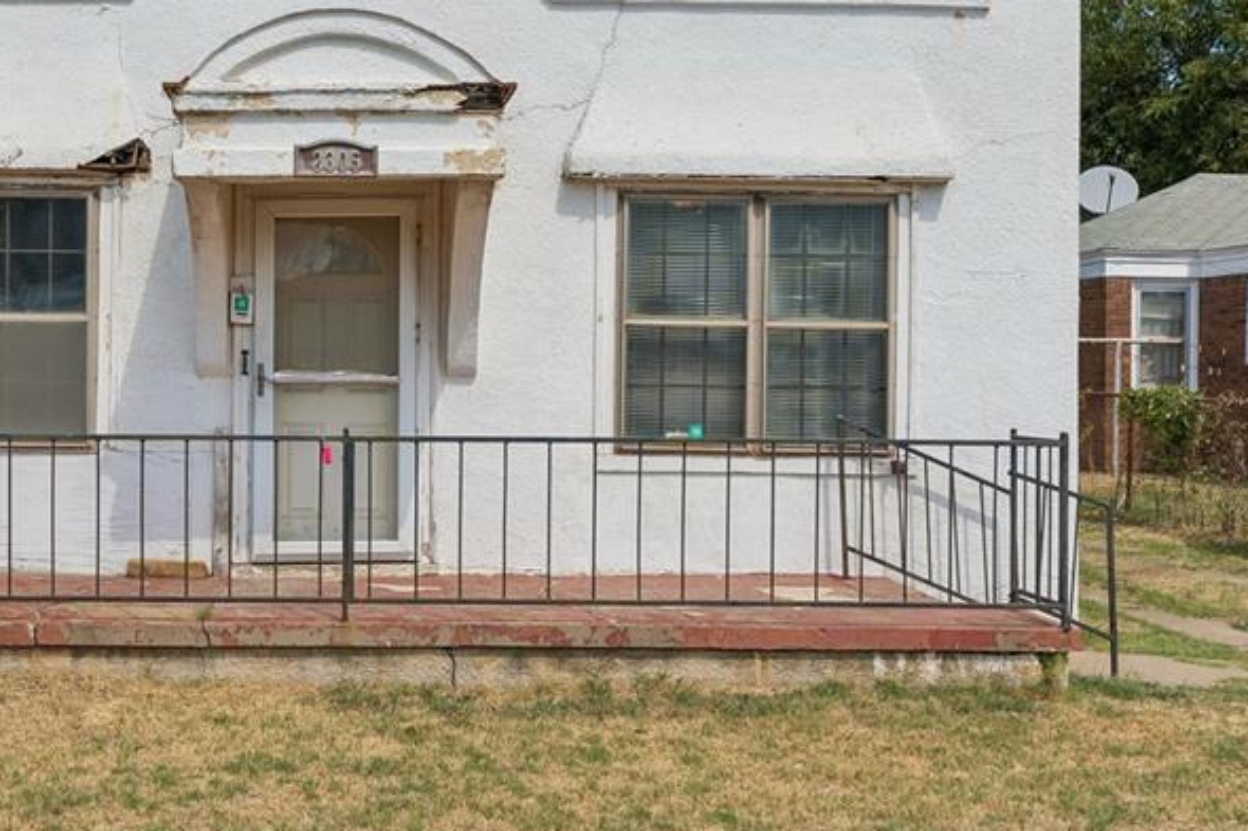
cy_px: 366
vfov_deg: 26.0
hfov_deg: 37.4
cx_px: 331
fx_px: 1802
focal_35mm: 52
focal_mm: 30
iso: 200
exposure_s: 1/1000
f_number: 8
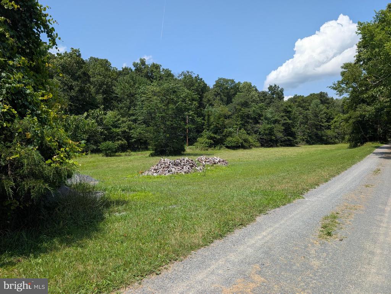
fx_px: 271
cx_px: 196
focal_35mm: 24
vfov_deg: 56.9
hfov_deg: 71.5
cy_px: 147
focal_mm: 6.9
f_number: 1.68
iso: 22
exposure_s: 1/1335
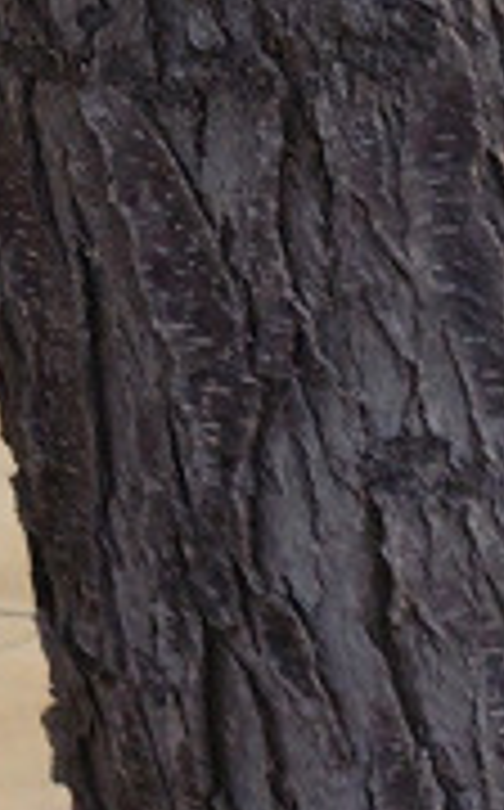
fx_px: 4784
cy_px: -1552
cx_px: -1904
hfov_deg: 5.0
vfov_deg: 8.3
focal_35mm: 217
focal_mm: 6.4
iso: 12
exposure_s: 1/848
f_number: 1.8
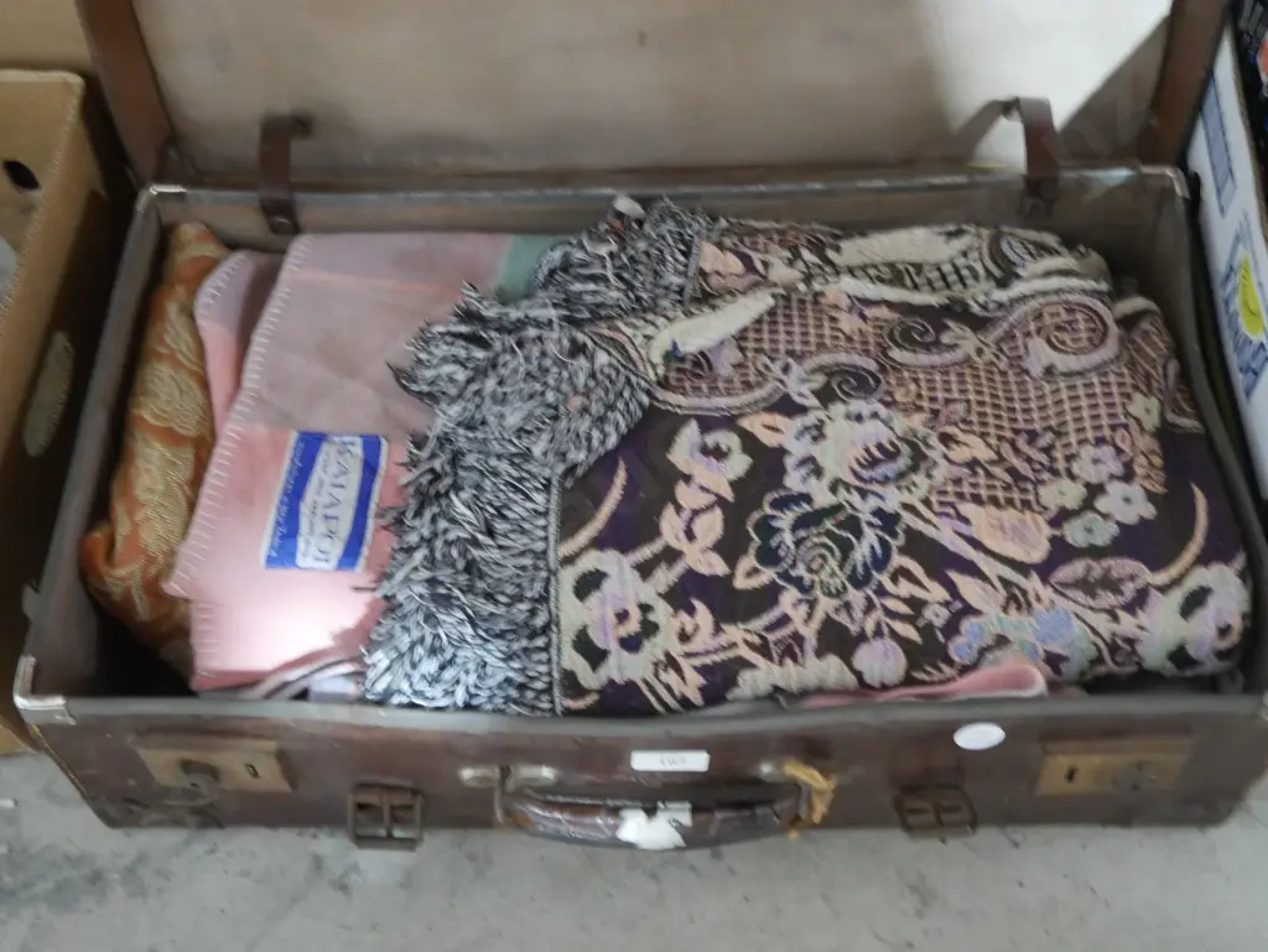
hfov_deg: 46.8
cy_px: 476
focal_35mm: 40
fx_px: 1466
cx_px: 634
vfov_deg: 36.0
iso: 3200
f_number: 4.4
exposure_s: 1/15
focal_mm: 20
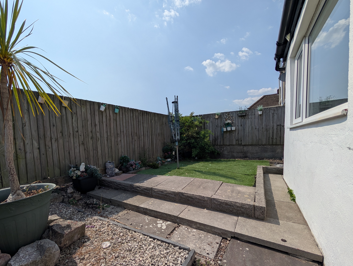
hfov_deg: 101.7
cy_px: 149
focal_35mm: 14
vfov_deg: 85.4
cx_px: 162
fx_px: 143
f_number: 1.7
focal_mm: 2.02
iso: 56
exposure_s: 1/5319
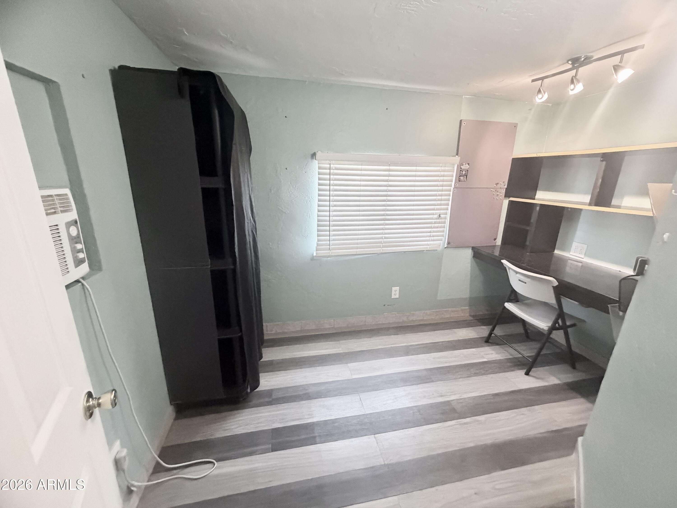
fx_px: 274
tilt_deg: -15.0
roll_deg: -0.2
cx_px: 338
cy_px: 254
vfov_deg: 85.7
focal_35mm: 14
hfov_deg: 102.1
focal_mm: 2.22
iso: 640
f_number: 2.2
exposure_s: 1/60
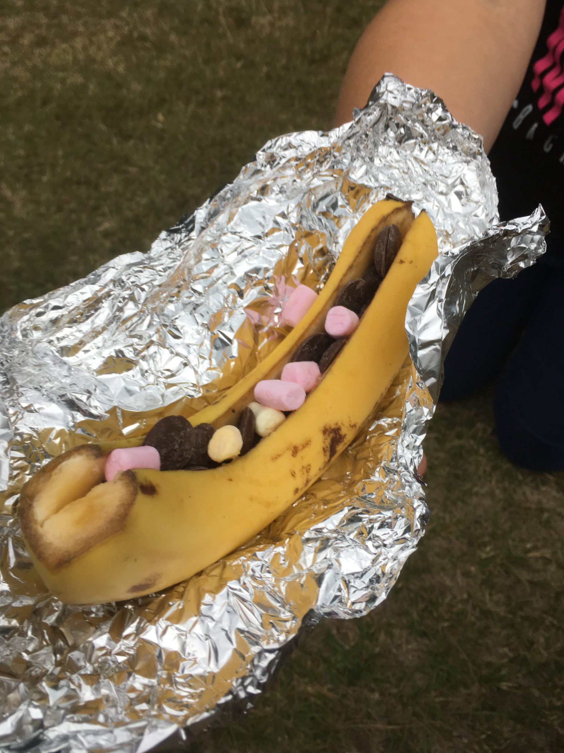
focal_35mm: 30
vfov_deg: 60.0
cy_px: 365
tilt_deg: -47.9
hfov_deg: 46.8
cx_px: 286
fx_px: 652
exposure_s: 1/100
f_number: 2.2
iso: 40
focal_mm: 4.15
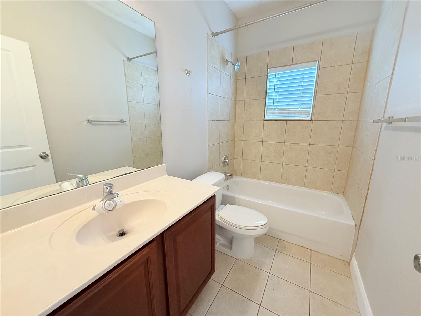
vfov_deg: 85.7
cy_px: 158
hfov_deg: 102.1
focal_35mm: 14
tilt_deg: -11.2
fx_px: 170
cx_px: 210
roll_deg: +0.0
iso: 400
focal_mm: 2.22
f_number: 2.2
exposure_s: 1/120
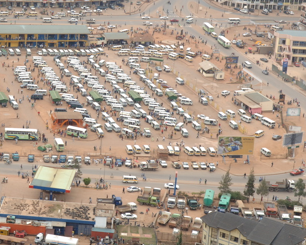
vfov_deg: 12.8
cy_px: 87
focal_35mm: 121
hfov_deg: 15.9
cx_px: 80
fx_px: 1094
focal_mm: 55
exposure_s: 1/350
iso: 500
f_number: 9.5
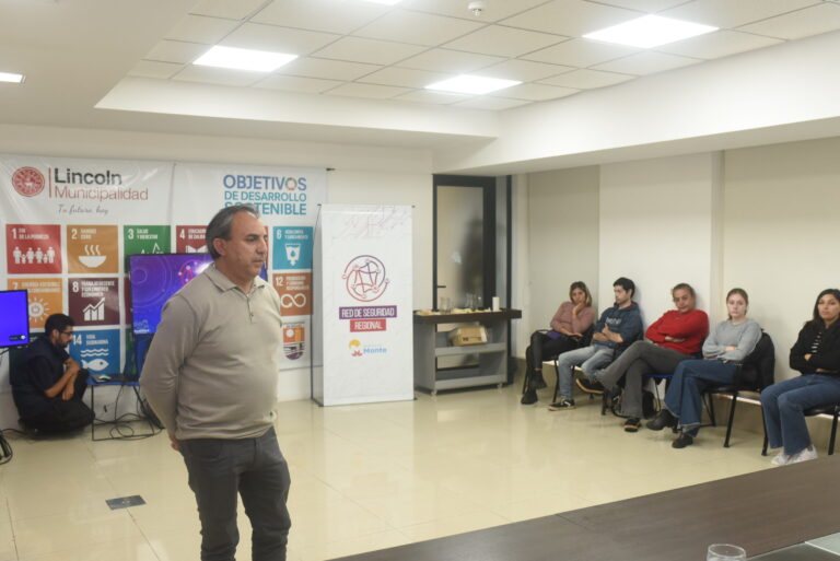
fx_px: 817
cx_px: 420
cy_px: 280
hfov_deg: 54.4
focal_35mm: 35
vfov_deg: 37.9
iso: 2000
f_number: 5.6
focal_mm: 35
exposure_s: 1/200
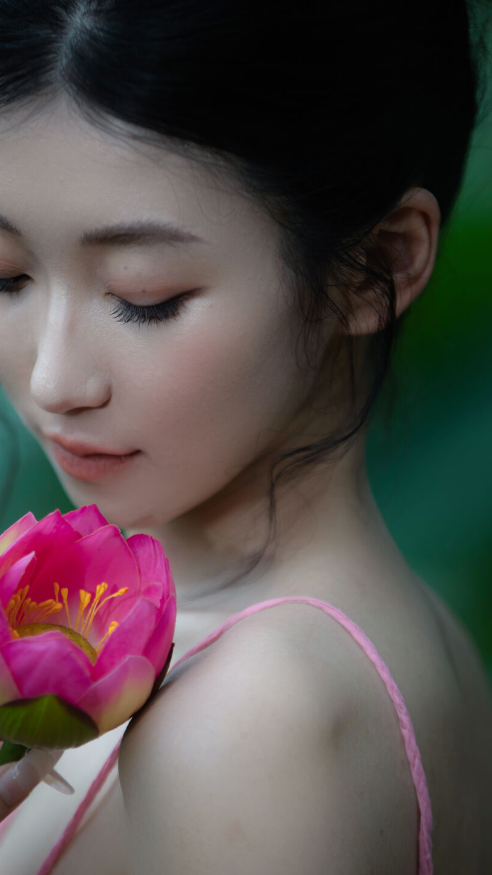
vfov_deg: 10.7
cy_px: 440
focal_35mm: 201
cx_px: 191
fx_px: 4661
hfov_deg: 6.0
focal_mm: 155
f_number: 2.8
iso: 100
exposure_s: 1/400
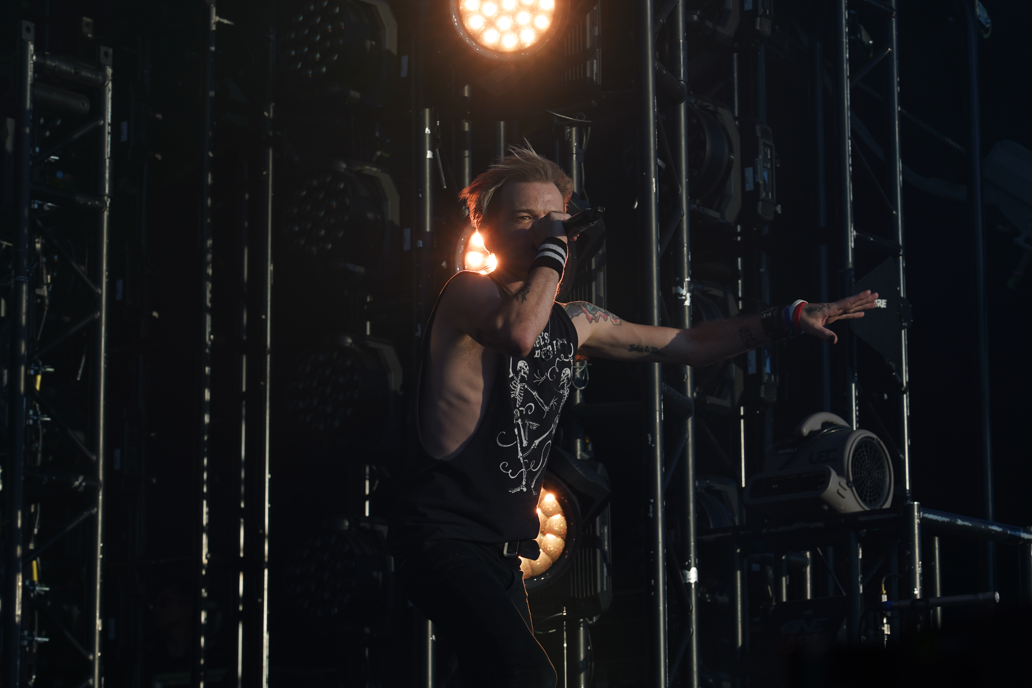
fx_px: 3182
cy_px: 354
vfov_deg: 12.3
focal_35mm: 111
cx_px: 540
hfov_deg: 18.4
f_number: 7.1
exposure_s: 1/400
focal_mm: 105
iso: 100
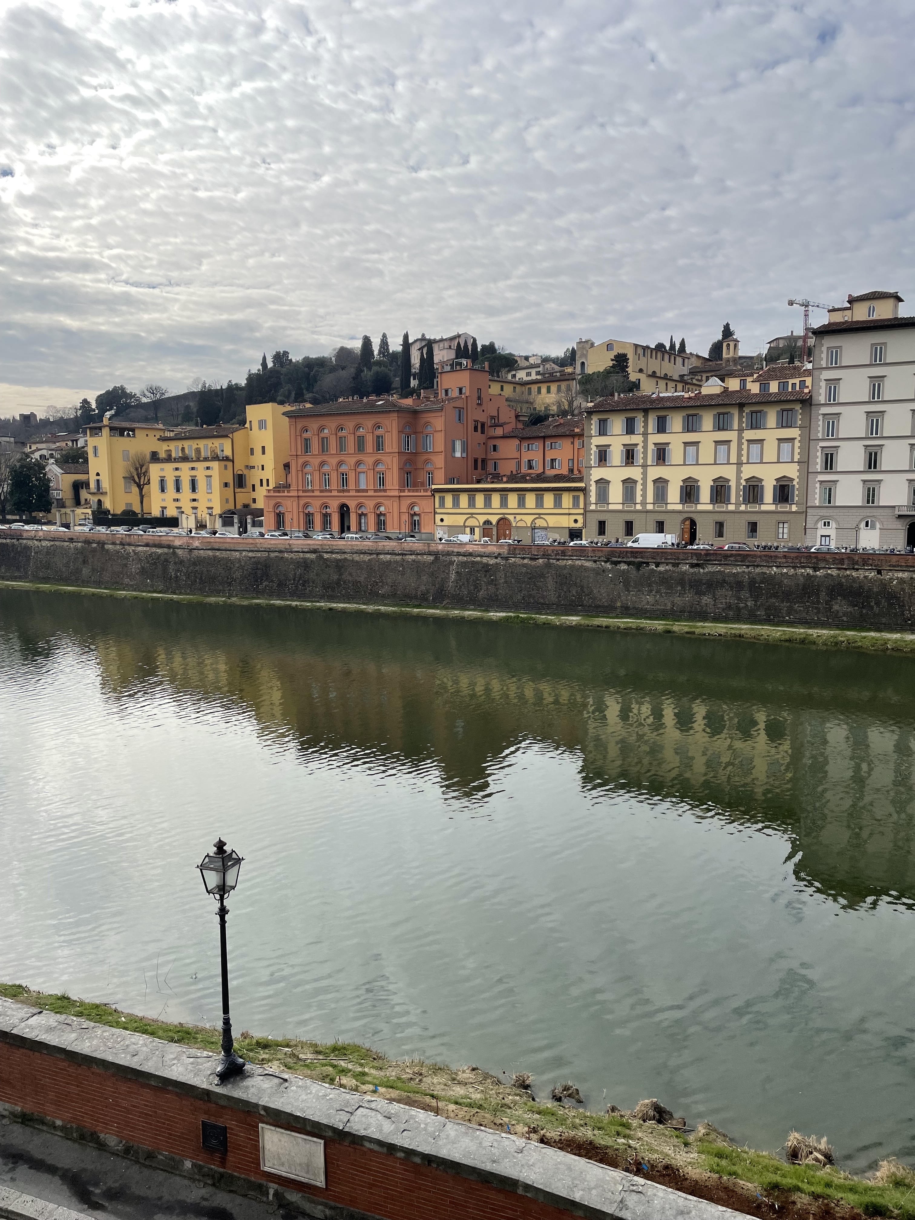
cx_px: 458
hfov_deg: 53.1
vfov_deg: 67.3
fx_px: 916
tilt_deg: -5.3
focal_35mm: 26
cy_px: 610
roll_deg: +0.7
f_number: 1.6
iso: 32
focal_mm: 4.2
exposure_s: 1/6494
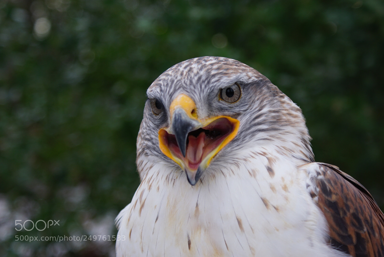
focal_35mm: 105
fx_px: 1121
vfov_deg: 13.1
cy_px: 128
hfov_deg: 19.4
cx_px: 192
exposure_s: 1/80
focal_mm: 70
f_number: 5.6
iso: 100
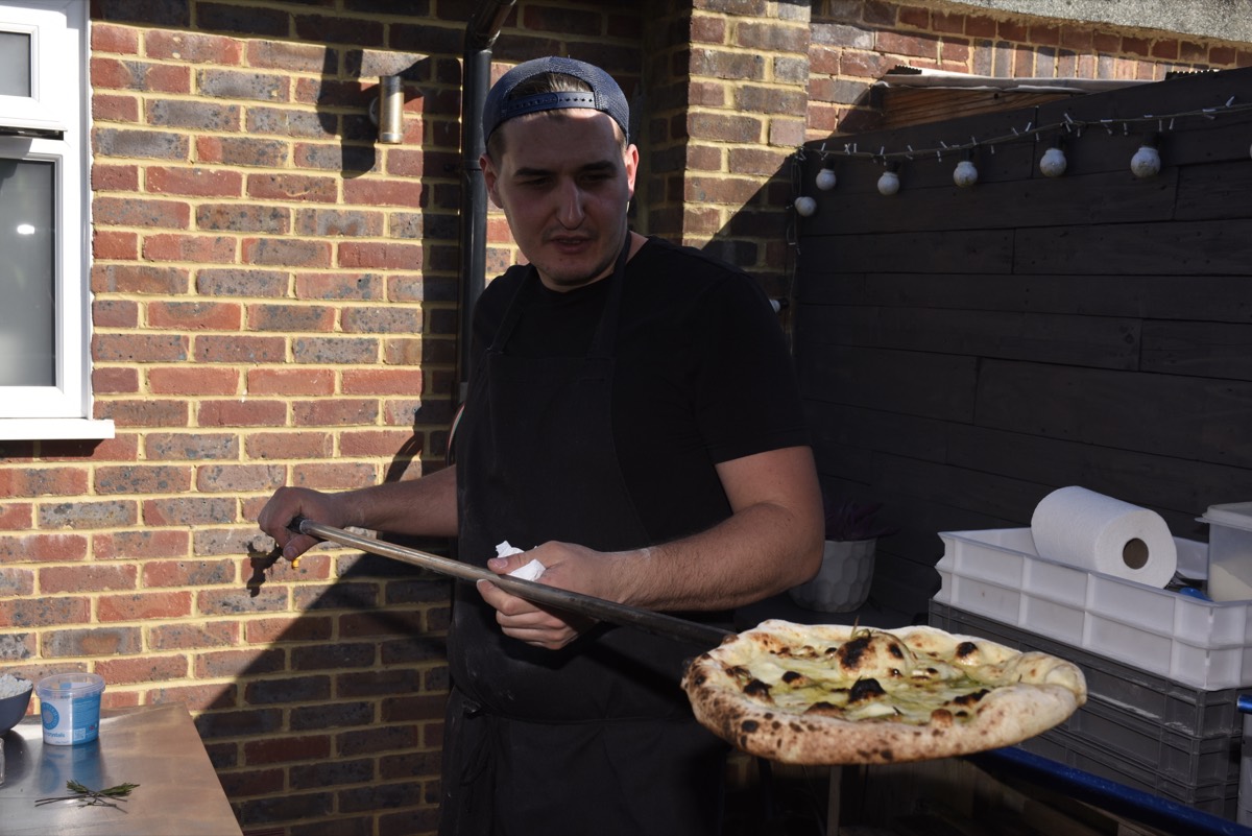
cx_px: 626
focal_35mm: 42
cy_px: 418
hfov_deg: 46.4
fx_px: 1461
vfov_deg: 31.9
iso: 640
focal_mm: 42
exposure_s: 1/500
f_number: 11
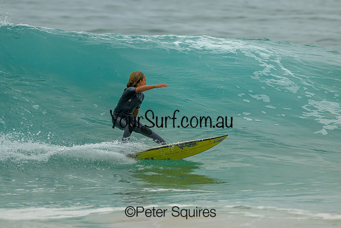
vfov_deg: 1.5
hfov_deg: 2.3
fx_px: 8636
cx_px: 147
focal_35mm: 912
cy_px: 98
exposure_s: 1/3200
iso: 1600
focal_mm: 800
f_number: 6.3
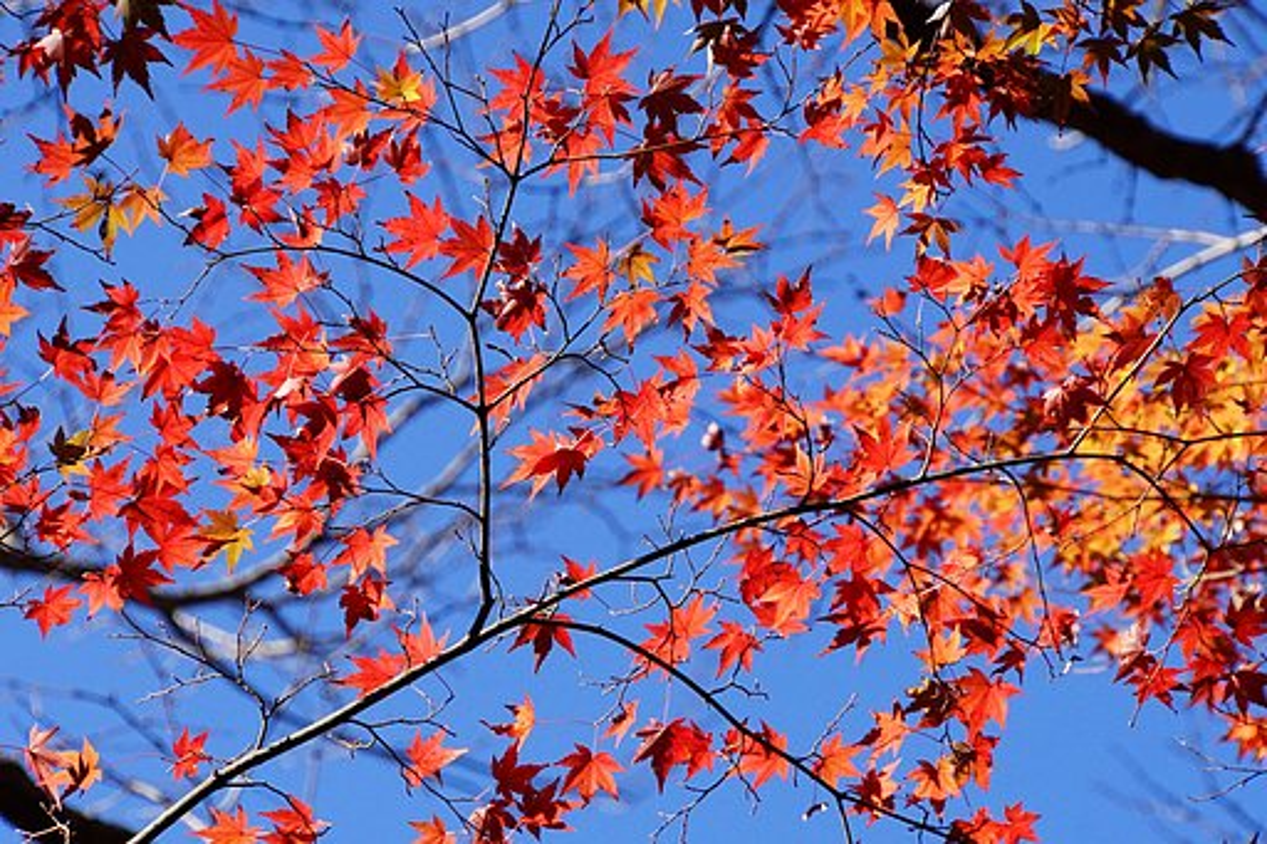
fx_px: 7388
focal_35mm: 210
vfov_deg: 6.5
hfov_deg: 9.8
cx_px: 634
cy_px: 422
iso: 1250
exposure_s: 1/1250
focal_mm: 140
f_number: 10
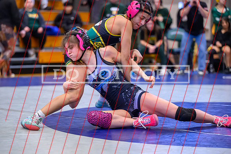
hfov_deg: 19.5
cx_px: 116
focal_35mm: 105
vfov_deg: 13.0
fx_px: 674
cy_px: 77
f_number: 2.8
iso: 10000
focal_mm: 105
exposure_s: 1/640
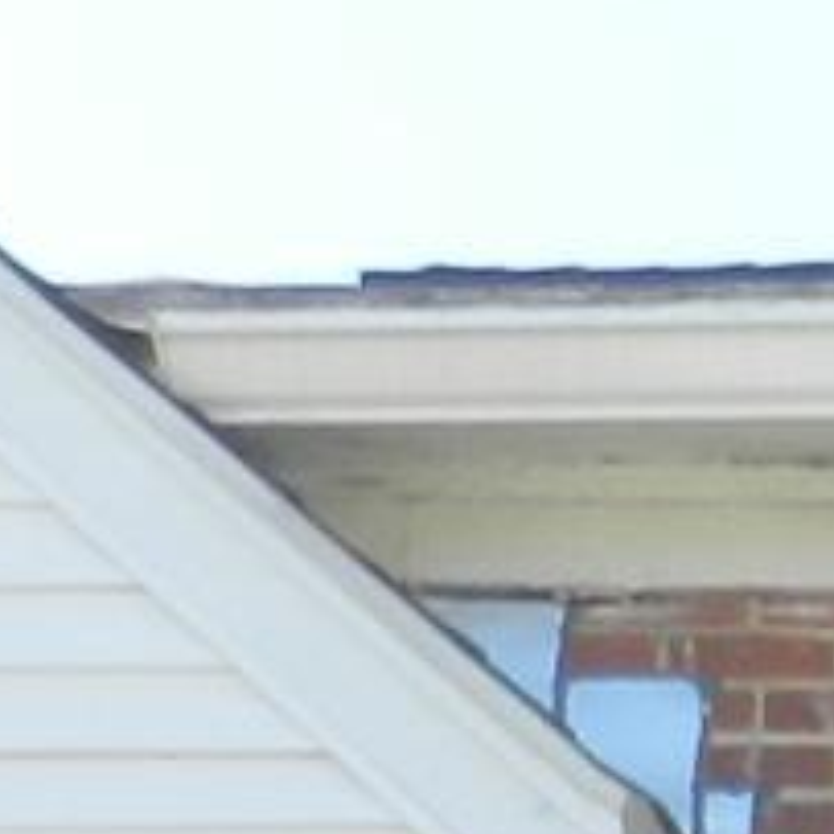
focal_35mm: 411
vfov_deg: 4.1
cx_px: 3430
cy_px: 2798
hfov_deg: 4.0
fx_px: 11203
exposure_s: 1/320
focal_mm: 8.1
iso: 160
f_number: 4.2
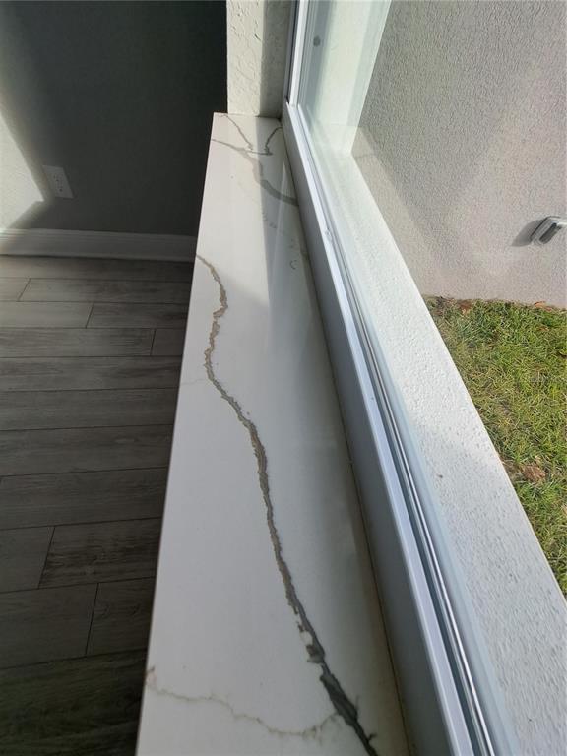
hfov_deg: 89.9
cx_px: 284
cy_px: 378
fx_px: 284
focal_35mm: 13
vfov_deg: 106.2
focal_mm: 1.74
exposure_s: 1/405
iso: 50
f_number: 2.2
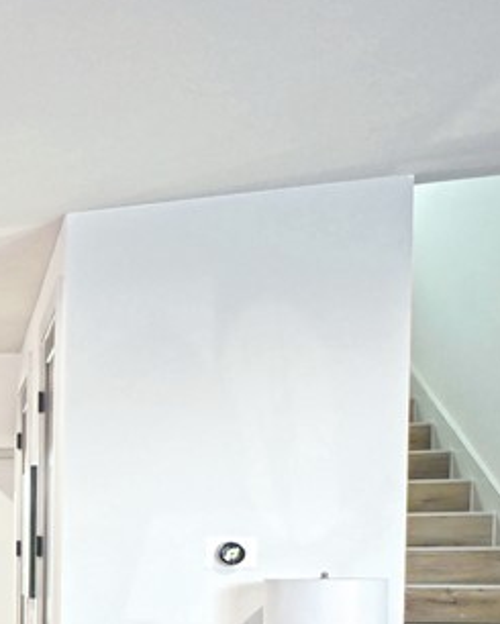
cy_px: 592
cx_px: -535
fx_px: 1109
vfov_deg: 29.8
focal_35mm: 60
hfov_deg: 17.3
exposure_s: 1/20
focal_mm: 12
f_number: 3.5
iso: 200
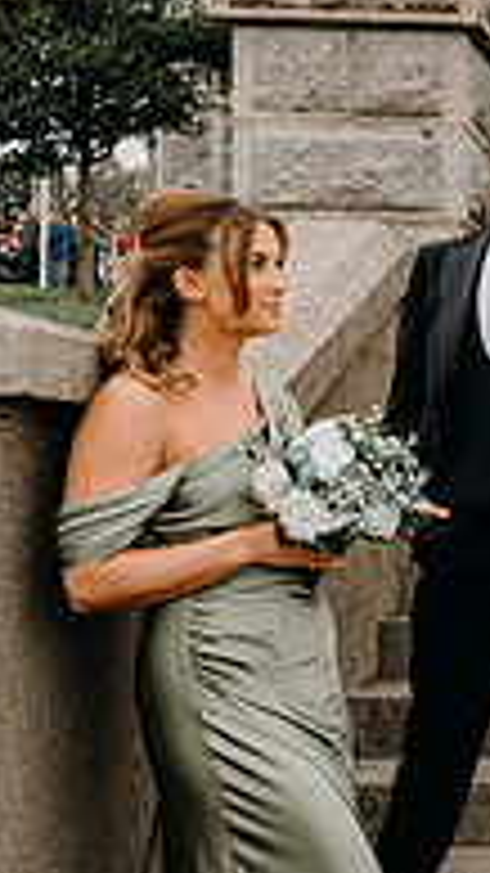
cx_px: 1038
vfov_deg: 28.2
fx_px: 1734
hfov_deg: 13.4
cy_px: 484
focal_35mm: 75
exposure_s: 1/250
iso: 250
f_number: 5.6
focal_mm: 24
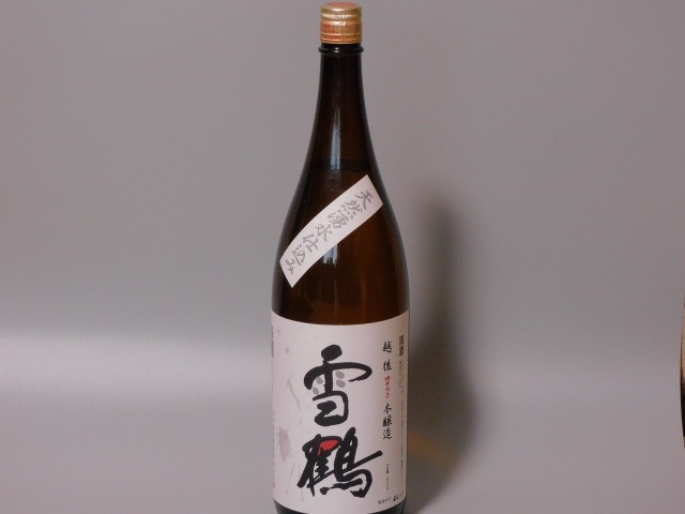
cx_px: 342
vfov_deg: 15.6
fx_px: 1880
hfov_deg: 20.7
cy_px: 257
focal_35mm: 95
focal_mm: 17
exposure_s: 1/15
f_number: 4.8
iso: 640
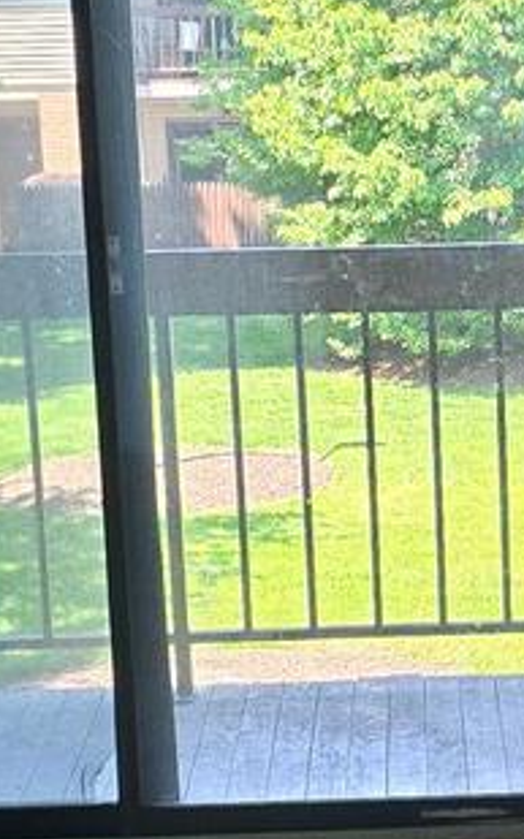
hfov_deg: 10.7
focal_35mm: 121
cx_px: 586
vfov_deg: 17.2
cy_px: 616
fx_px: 2766
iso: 80
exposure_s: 1/180
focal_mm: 6.3
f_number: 1.7
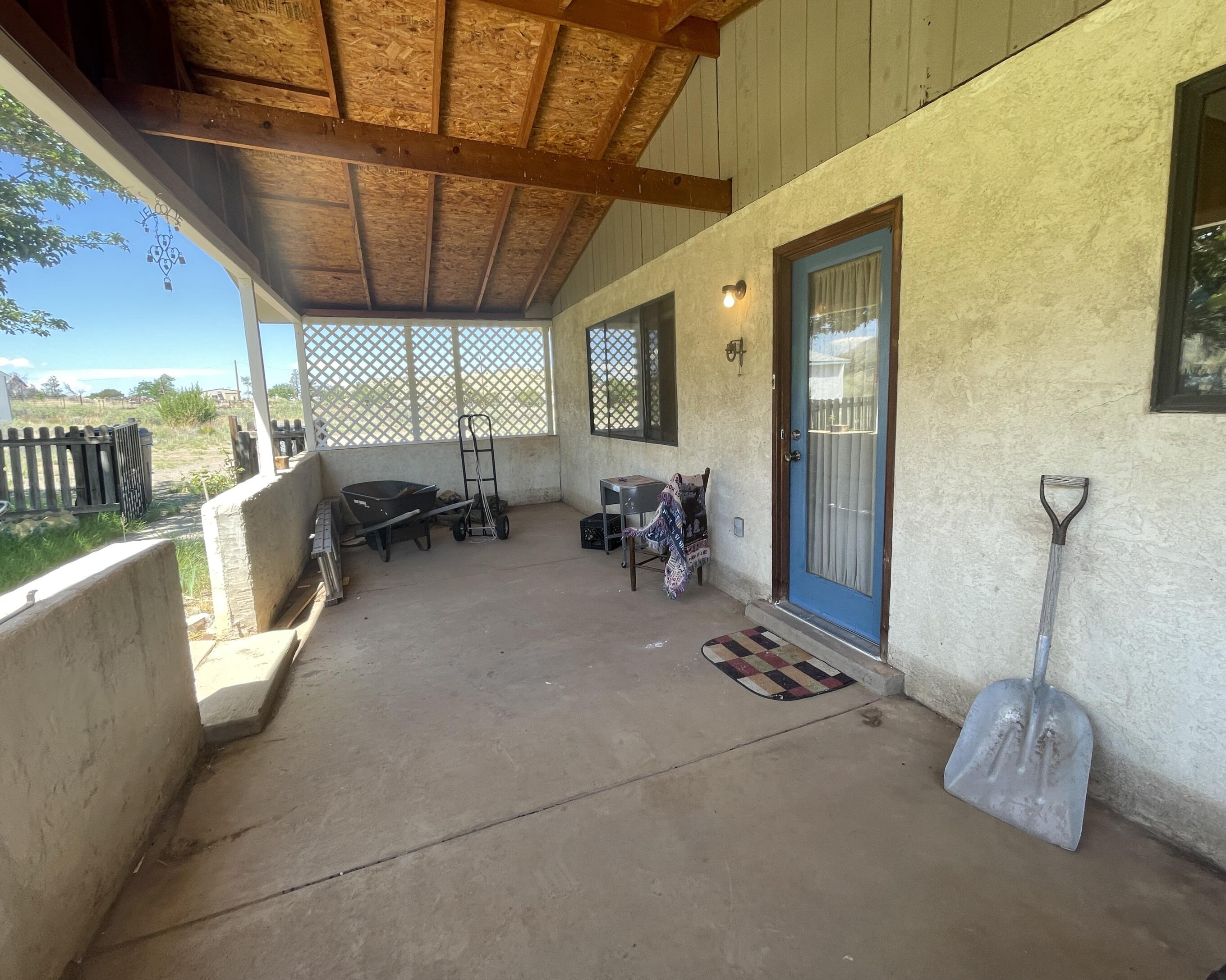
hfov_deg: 100.7
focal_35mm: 14
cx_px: 625
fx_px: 508
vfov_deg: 87.9
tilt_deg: -8.7
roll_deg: +1.3
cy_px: 474
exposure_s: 1/99
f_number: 2.4
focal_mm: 1.54
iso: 25
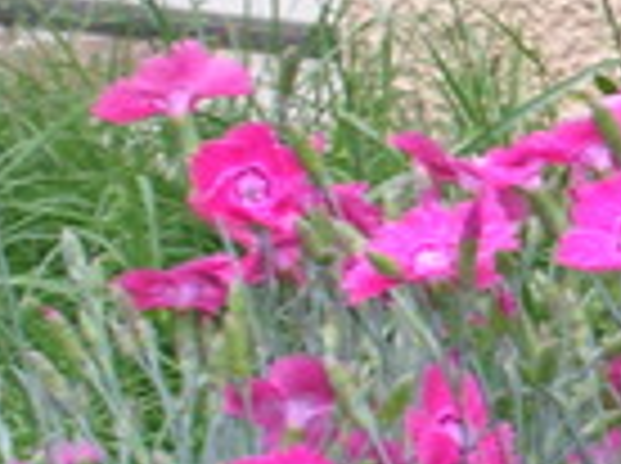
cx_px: 1161
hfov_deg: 5.2
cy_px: 214
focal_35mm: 373
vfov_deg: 4.0
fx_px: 6680
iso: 50
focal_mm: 14.5
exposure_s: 1/30
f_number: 4.4
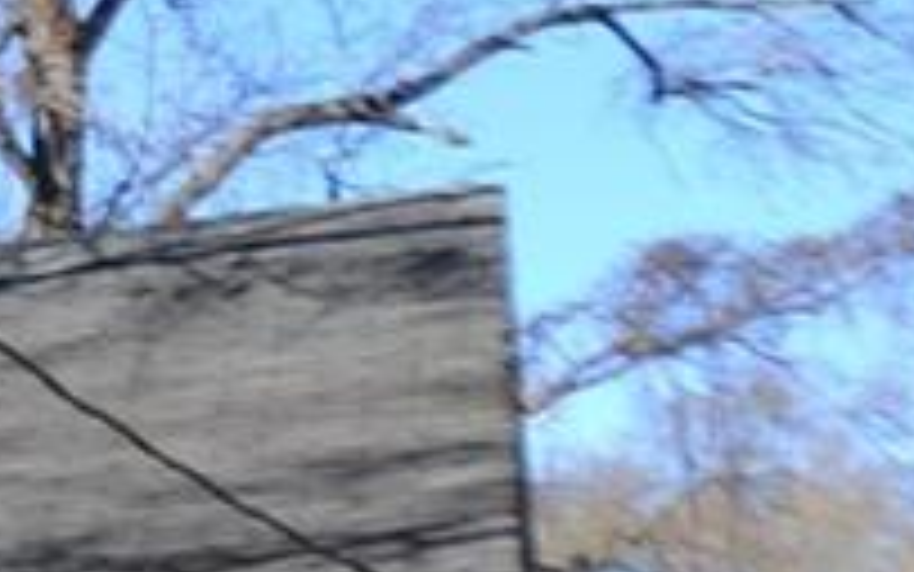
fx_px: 4236
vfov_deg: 7.6
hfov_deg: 11.2
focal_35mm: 170
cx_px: -900
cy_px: 707
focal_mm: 22
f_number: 7.1
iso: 100
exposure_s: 1/200
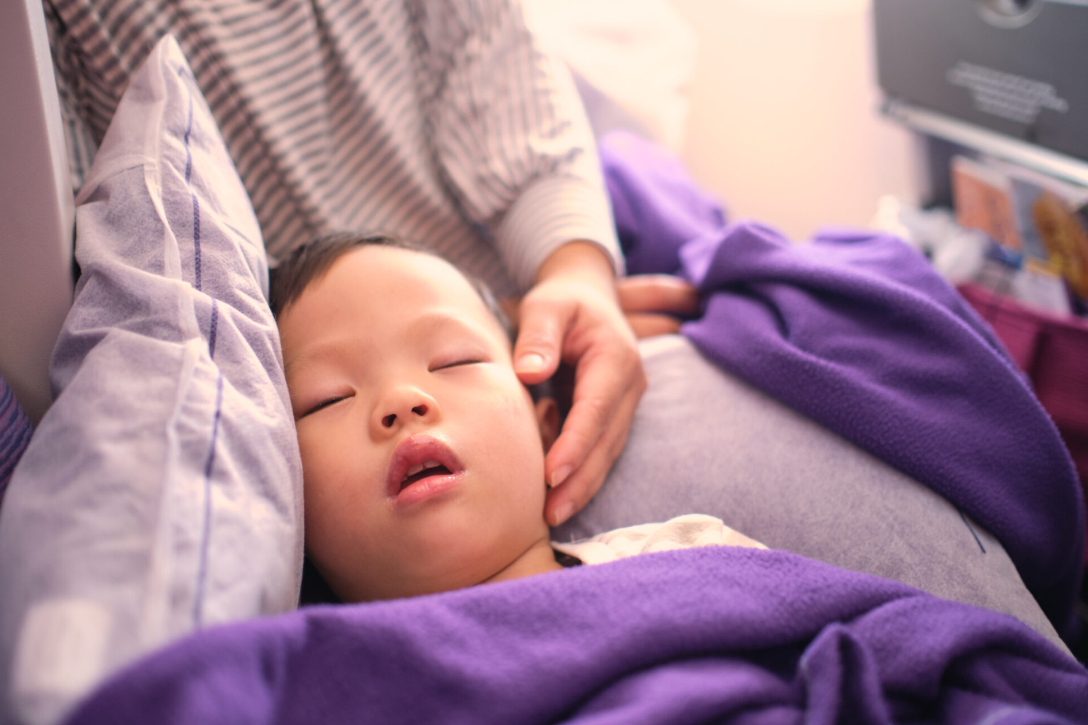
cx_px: 541
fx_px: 1118
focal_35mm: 37
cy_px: 372
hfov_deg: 51.9
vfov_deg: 35.9
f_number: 1.4
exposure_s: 1/125
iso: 400
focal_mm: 23
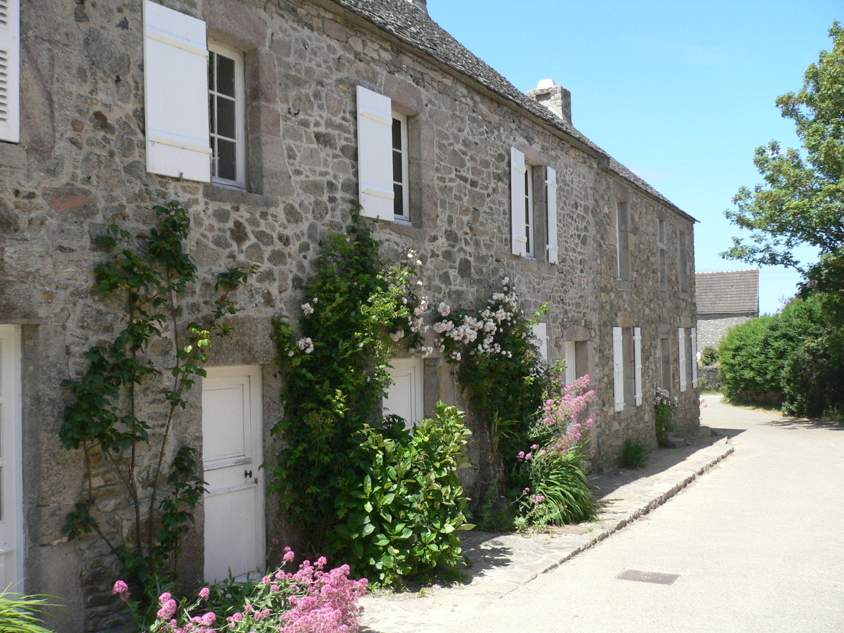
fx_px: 853
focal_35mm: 35
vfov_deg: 40.7
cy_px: 316
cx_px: 422
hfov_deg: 52.6
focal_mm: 5.8
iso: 100
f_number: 5.6
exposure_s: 1/200
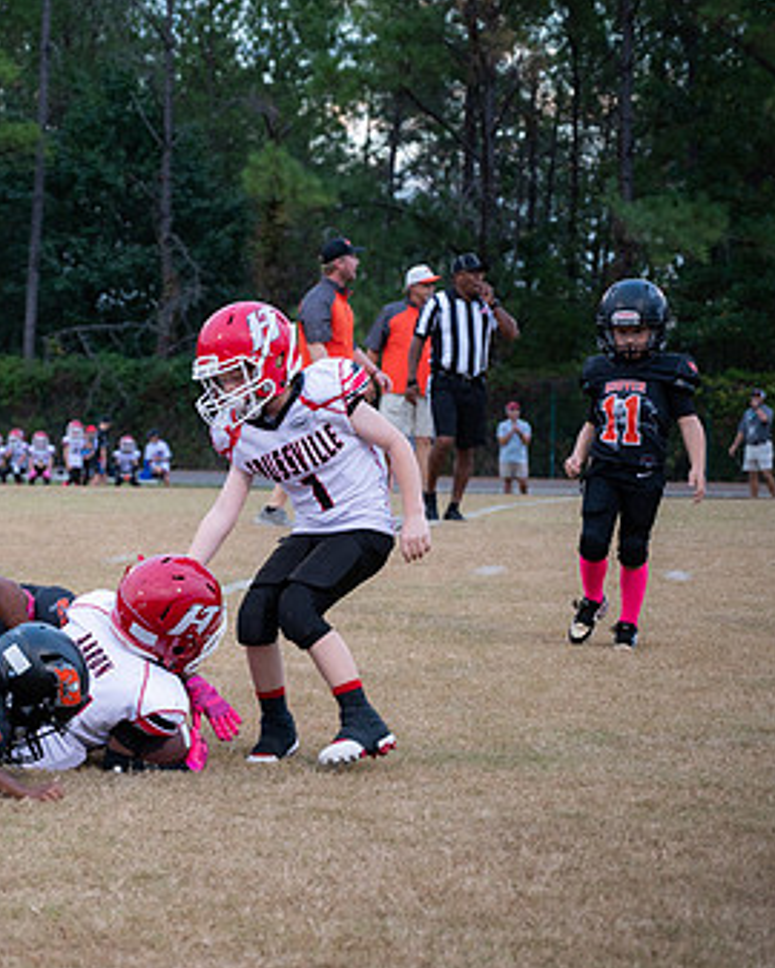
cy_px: 500
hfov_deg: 13.6
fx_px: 3237
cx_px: 106
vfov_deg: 17.0
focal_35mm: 113
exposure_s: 1/400
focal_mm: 70
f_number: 4
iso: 1250
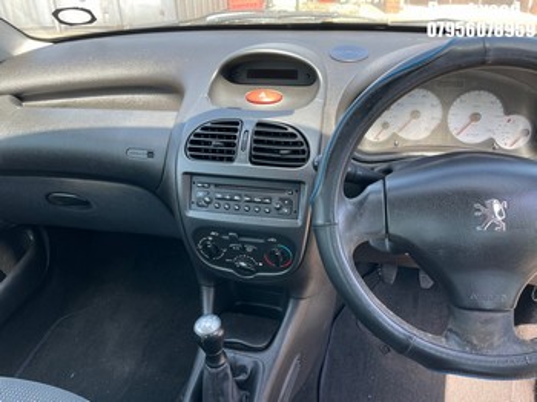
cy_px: 201
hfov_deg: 67.3
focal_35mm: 26
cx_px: 268
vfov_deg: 53.0
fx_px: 403
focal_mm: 4.2
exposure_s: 1/127
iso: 32
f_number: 1.6
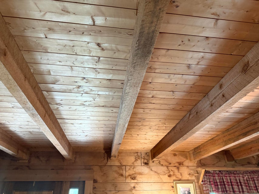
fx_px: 180
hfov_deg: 71.6
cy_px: 97
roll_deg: +1.3
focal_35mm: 24
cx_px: 130
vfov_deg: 56.8
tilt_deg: +28.6
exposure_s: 1/60
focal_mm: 6.76
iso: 800
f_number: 1.78
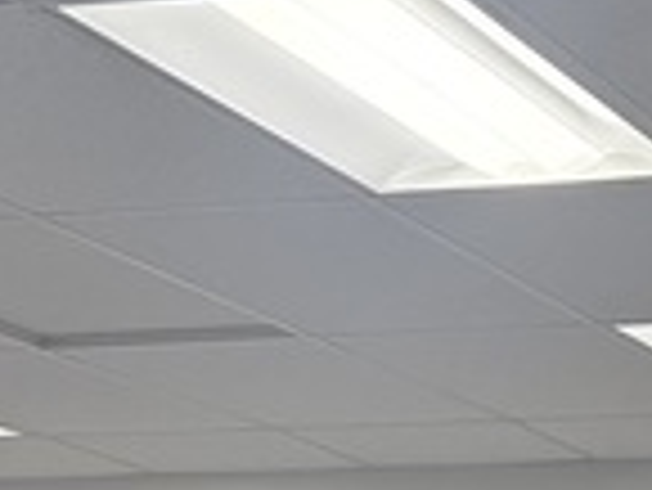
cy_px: 1515
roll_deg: +0.4
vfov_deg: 7.1
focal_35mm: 184
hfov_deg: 10.6
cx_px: 778
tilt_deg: -9.9
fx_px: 3469
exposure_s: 1/93
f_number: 1.6
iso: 125
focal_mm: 5.96
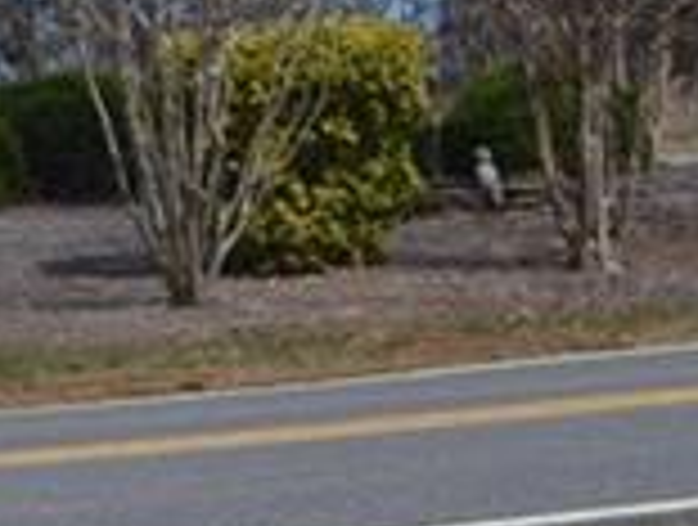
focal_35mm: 209
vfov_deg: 6.8
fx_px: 4224
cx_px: -1382
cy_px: -616
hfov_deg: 8.1
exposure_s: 1/250
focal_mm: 22
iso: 100
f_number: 8
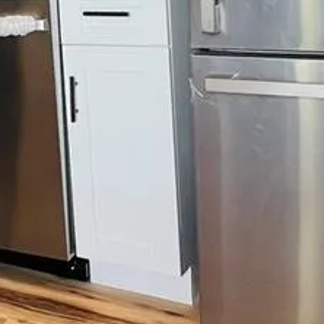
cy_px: 10
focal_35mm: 62
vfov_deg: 26.4
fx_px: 657
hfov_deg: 26.5
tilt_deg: -6.2
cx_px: 12
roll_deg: +4.5
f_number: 1.8
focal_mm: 1.57
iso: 100
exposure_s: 1/120
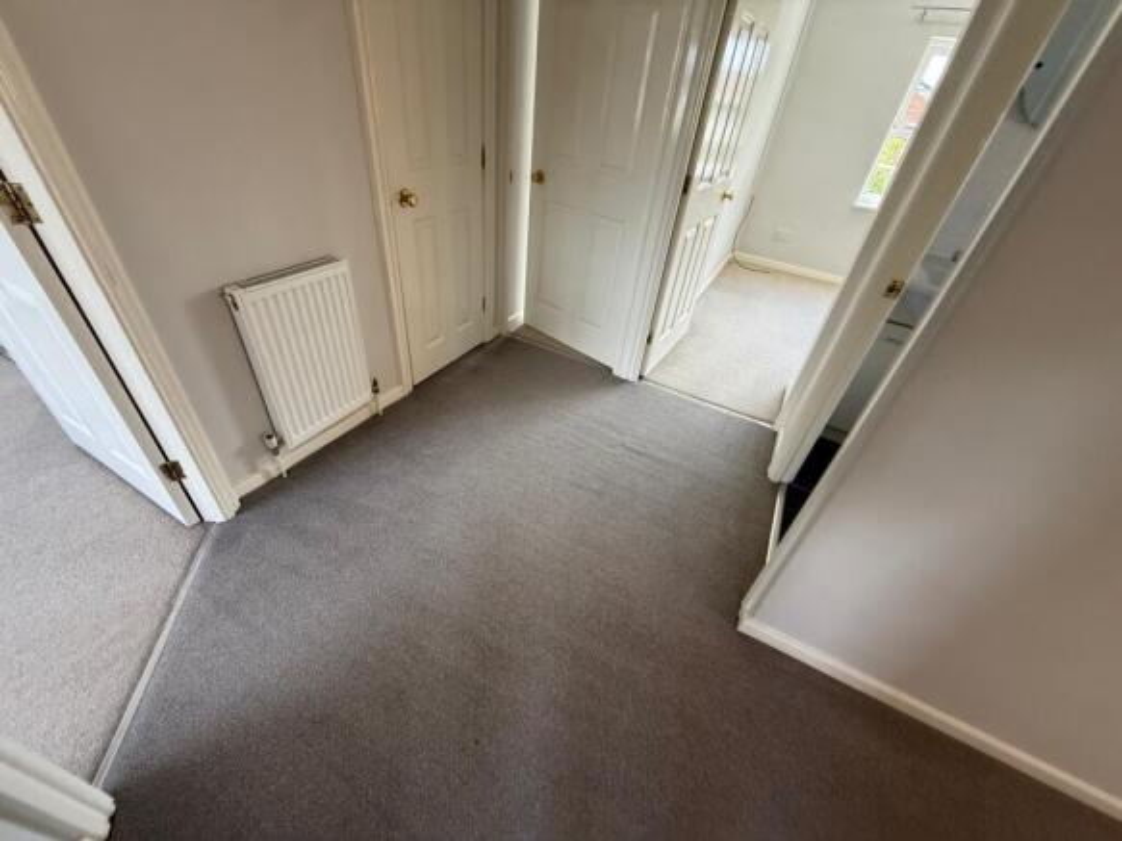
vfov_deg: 85.7
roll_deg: -5.1
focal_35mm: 14
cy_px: 420
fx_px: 454
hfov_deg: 102.1
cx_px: 561
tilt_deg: -37.1
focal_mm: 2.22
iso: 125
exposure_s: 1/99
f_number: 2.2
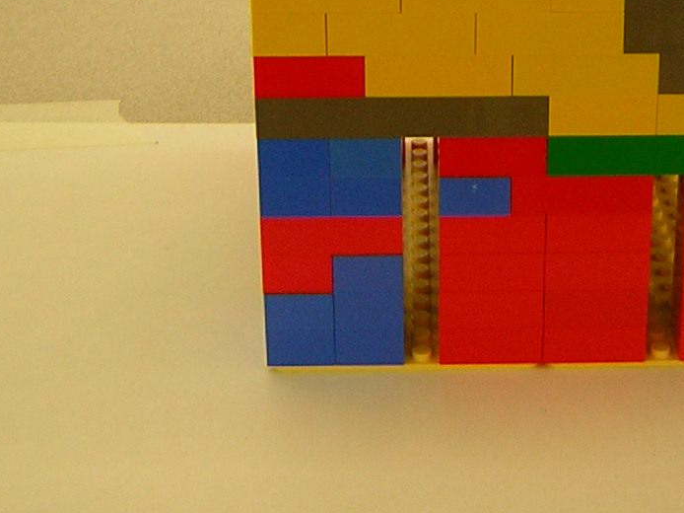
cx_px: 498
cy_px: -15
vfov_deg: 17.3
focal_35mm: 83
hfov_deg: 23.4
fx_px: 1639
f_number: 2.6
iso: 50
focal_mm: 4.7
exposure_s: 1/7.4
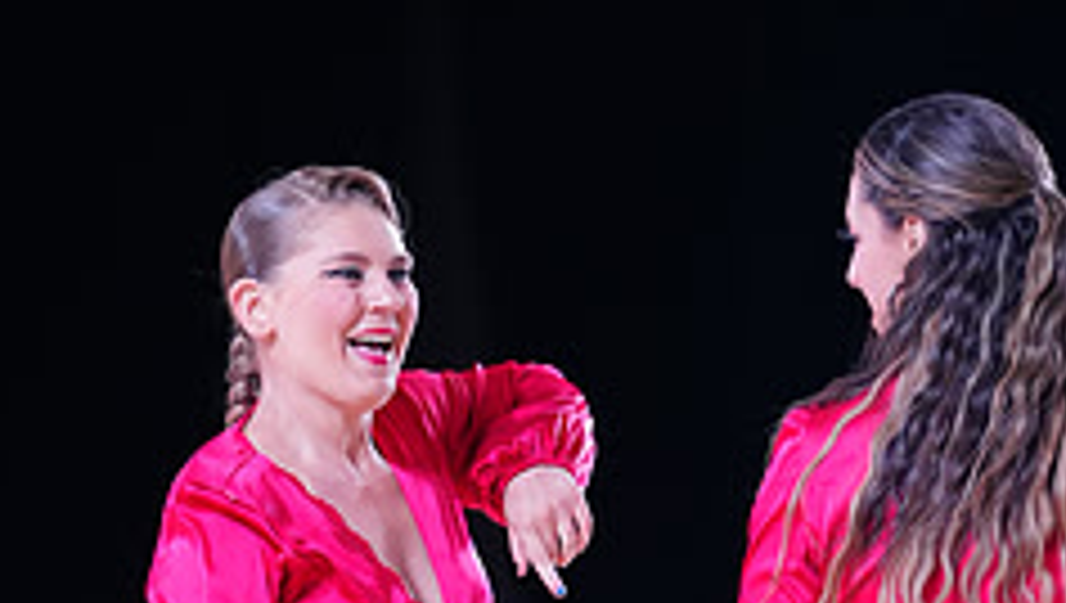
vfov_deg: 3.0
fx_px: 11377
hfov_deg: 5.4
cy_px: 819
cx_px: 663
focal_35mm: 402
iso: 1600
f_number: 2.8
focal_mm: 157
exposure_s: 1/640
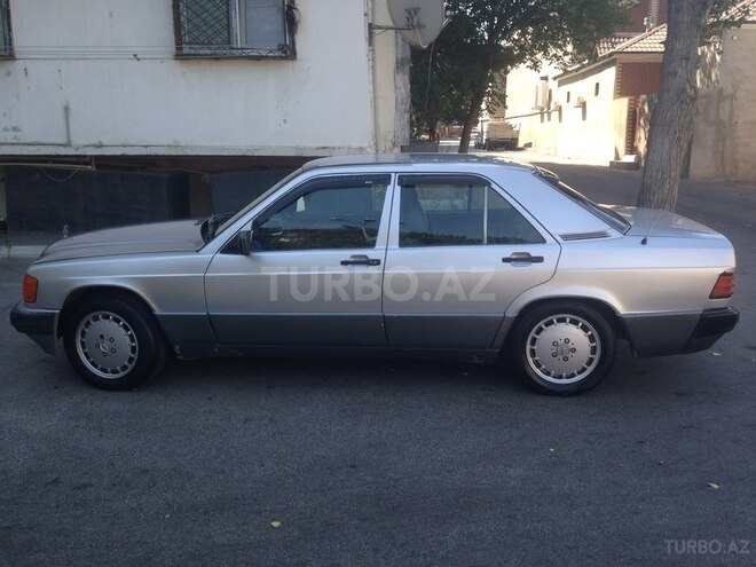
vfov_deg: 42.9
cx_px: 378
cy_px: 284
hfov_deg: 55.4
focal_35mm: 33
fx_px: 721
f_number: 2.4
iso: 50
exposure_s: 1/347
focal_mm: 4.12
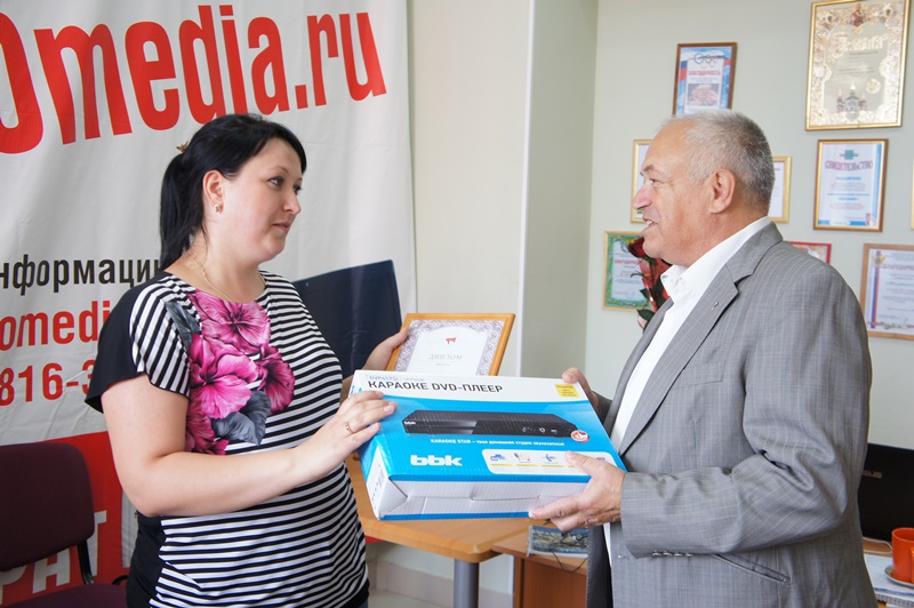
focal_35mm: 44
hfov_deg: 45.0
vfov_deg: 30.8
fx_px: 1103
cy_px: 304
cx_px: 457
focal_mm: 29
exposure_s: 1/60
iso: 400
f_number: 4
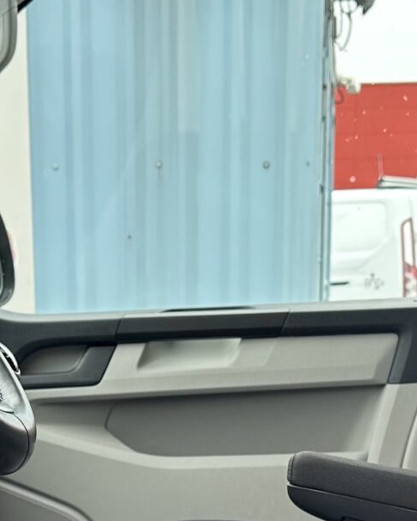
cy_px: 624
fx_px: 1527
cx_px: 164
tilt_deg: -12.6
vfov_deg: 18.4
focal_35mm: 99
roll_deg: +0.4
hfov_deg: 15.5
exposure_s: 1/132
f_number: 1.78
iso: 64
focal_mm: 6.86
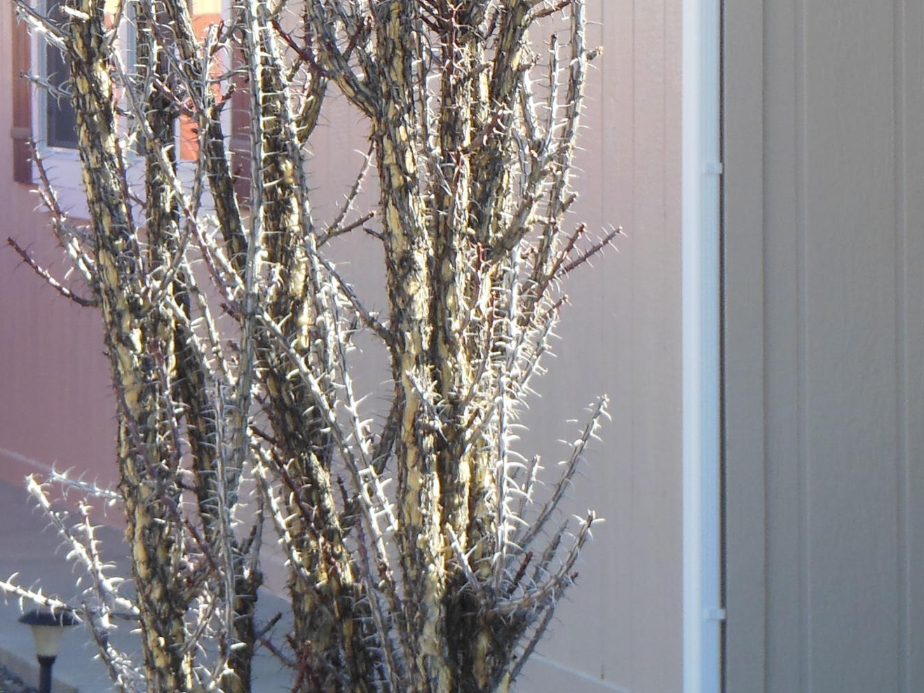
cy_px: 307
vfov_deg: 8.6
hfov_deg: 11.3
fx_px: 4617
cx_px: -66
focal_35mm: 173
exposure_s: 1/250
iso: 160
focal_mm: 13.6
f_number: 4.4
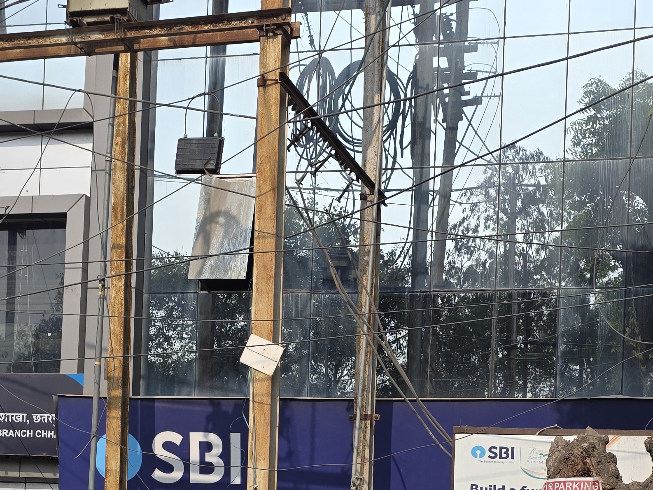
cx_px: 341
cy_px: 514
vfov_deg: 23.9
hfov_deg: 33.2
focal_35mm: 58
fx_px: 1094
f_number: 1.7
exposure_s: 1/5958
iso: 80
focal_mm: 6.3
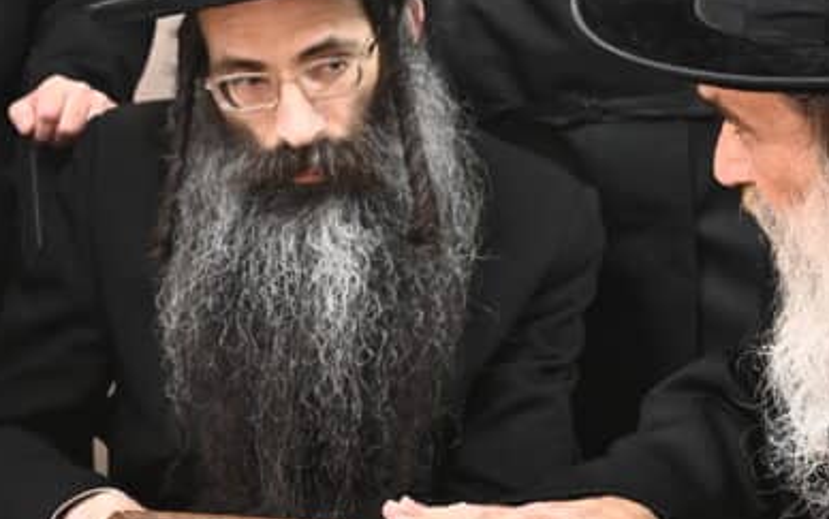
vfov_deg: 10.1
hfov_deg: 16.2
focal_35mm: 129
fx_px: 2916
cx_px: 363
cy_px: 100
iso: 3200
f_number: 4
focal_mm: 48
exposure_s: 1/160
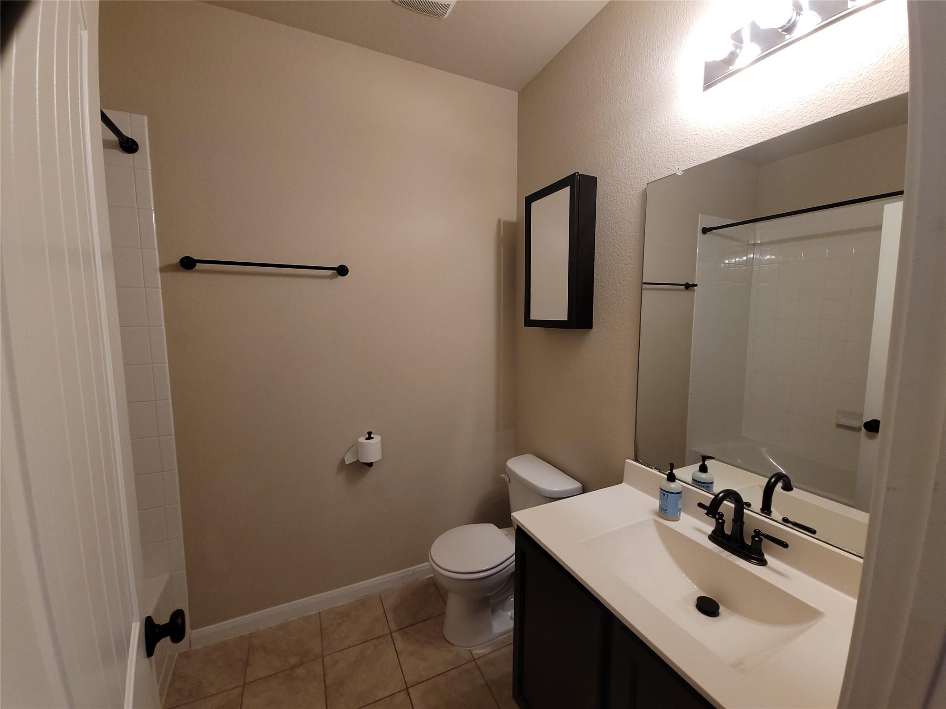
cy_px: 354
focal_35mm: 13
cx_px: 473
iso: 125
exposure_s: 1/20
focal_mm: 2.2
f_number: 2.2
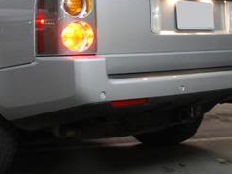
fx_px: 576
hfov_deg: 22.5
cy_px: 61
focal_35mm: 86
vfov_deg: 17.1
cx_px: 182
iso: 400
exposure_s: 1/4
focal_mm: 18
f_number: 3.5
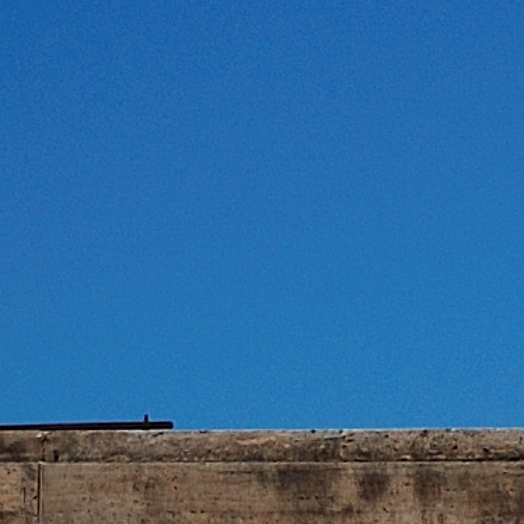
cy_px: 1097
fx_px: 8066
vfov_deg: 3.7
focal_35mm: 471
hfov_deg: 3.6
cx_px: 1621
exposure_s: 1/1600
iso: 200
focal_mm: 46
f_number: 6.3
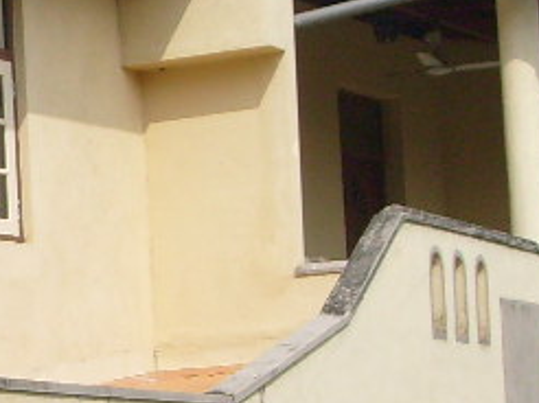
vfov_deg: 8.3
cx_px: -307
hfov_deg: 10.6
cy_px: 269
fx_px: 2784
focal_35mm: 179
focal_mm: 7.2
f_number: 7.7
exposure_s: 1/350
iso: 80
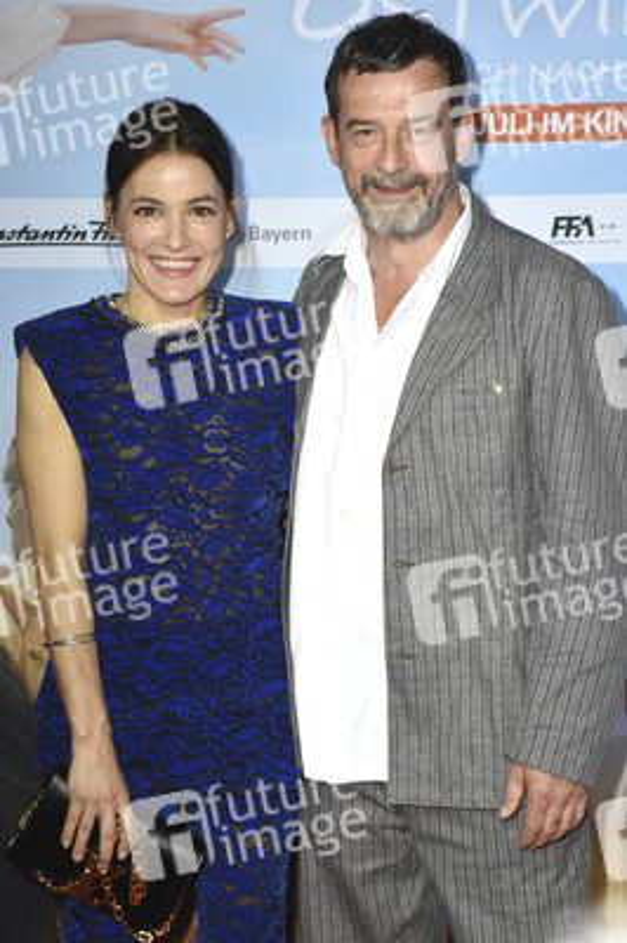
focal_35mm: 93
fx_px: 2434
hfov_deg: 14.7
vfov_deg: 21.9
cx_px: 314
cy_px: 472
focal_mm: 62
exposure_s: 1/160
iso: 400
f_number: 5.6
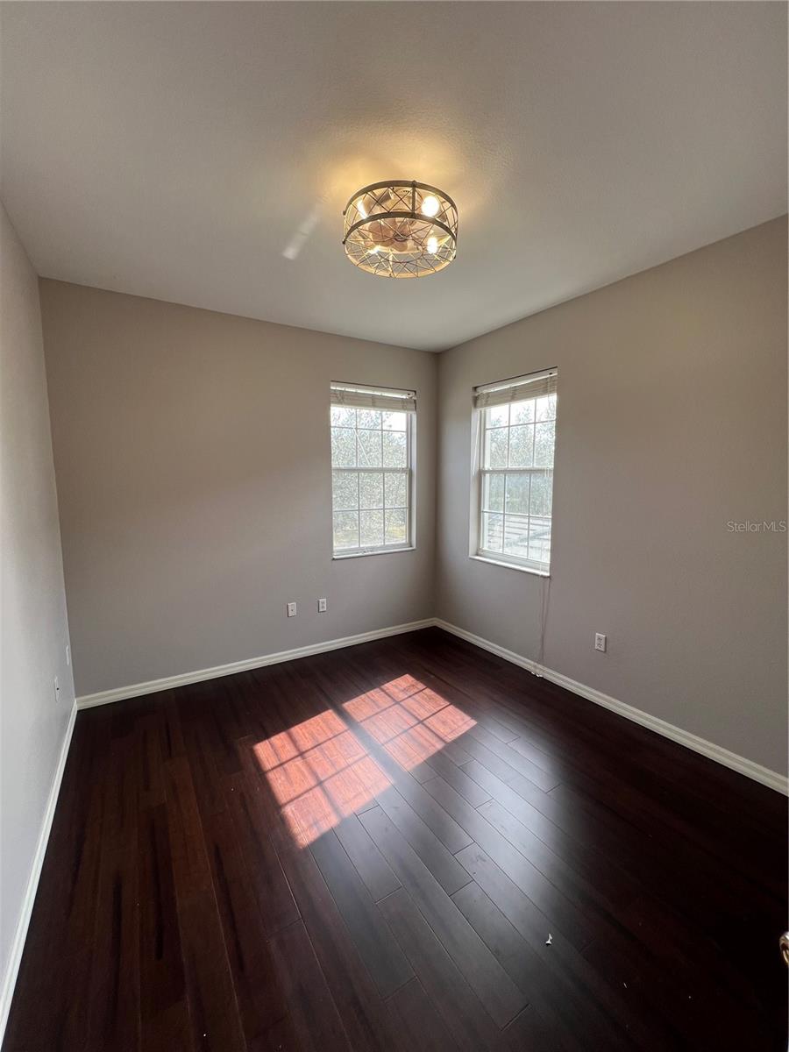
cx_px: 394
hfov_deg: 89.9
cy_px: 526
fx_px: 395
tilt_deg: -7.8
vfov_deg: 106.2
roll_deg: -0.1
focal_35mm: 13
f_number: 1.8
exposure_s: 1/223
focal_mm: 1.57
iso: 40
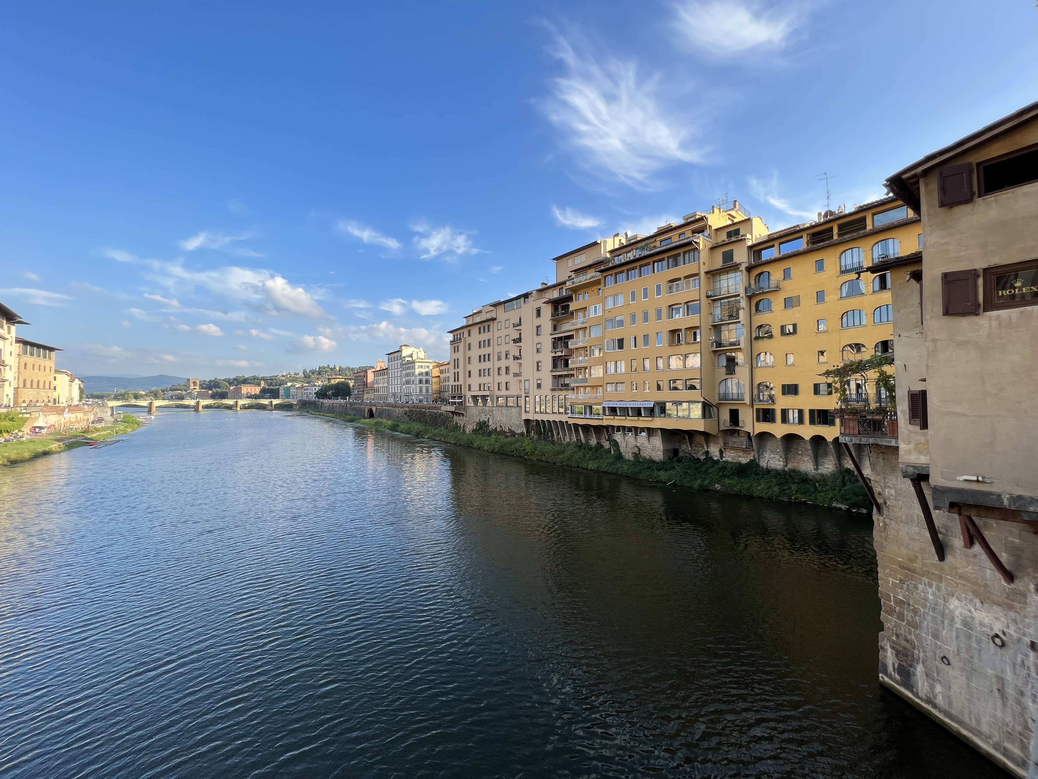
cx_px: 519
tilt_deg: +0.8
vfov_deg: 89.9
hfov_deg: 106.2
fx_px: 390
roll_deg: +0.6
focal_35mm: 13
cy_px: 390
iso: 32
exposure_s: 1/608
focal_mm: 1.57
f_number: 1.8
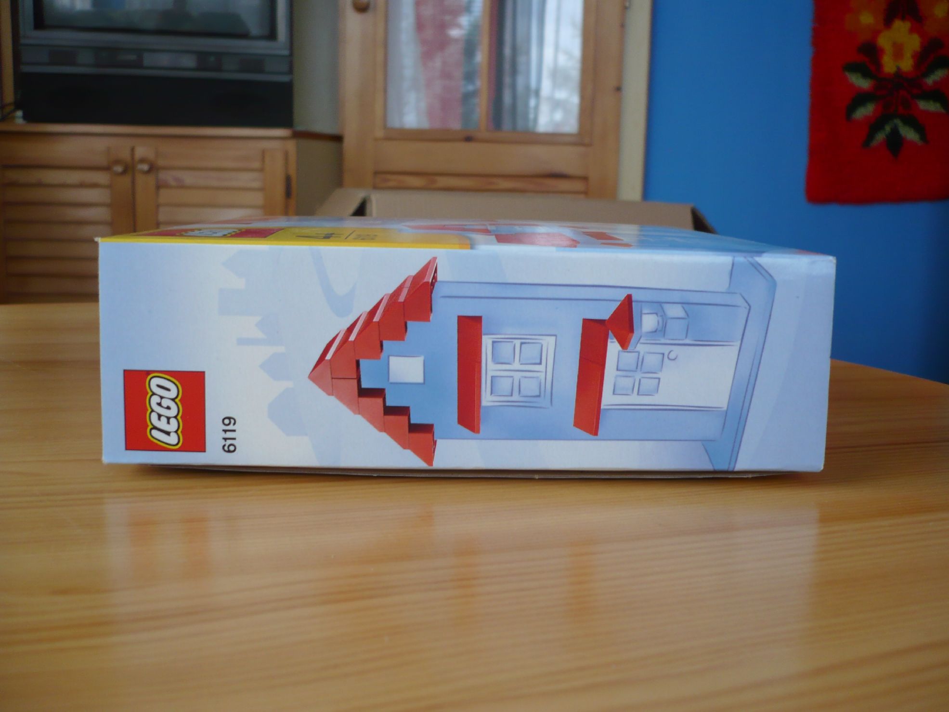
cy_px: 356
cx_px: 474
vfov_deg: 40.7
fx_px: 959
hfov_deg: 52.6
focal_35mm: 35
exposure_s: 1/30
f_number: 2.8
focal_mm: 5.8
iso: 100
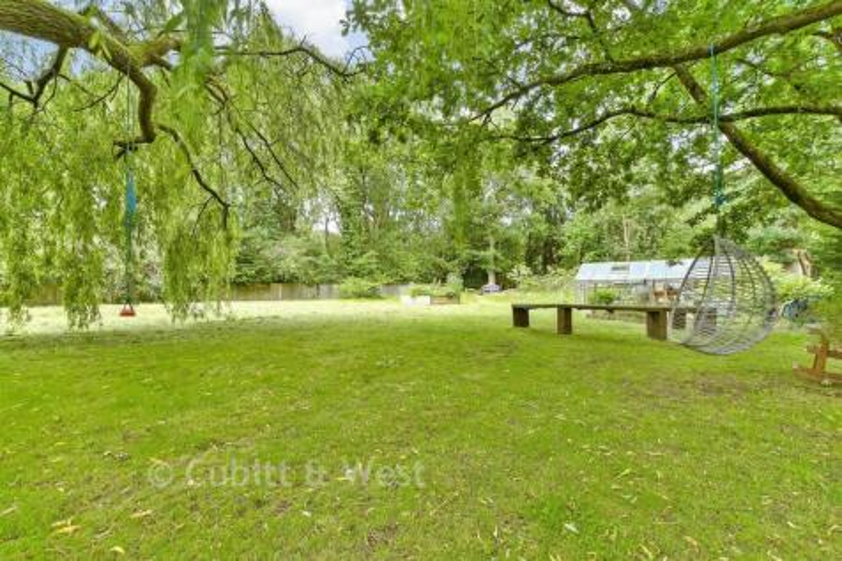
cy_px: 280
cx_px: 421
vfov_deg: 77.3
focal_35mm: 15
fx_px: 351
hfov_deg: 100.4
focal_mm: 10
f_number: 8
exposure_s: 1/20
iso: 160
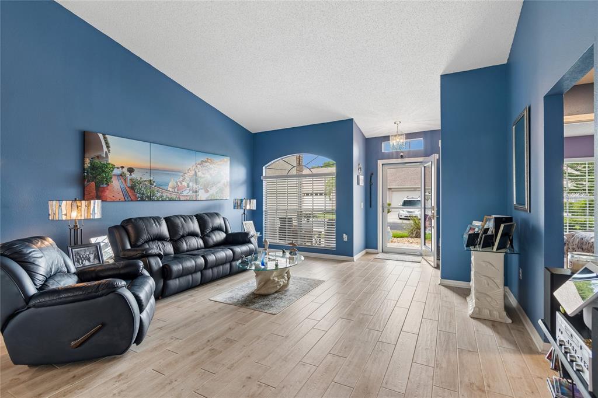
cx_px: 299
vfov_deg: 73.7
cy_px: 199
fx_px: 266
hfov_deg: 96.8
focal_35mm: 16
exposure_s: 1/8
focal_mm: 11
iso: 100
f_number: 7.1
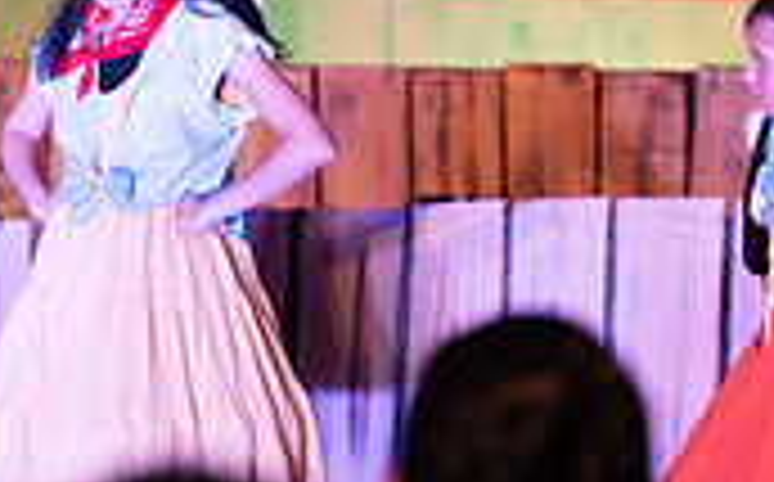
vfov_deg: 3.4
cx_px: 158
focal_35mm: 379
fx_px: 7984
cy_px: -115
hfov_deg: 5.5
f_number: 2.8
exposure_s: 1/125
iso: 800
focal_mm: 110
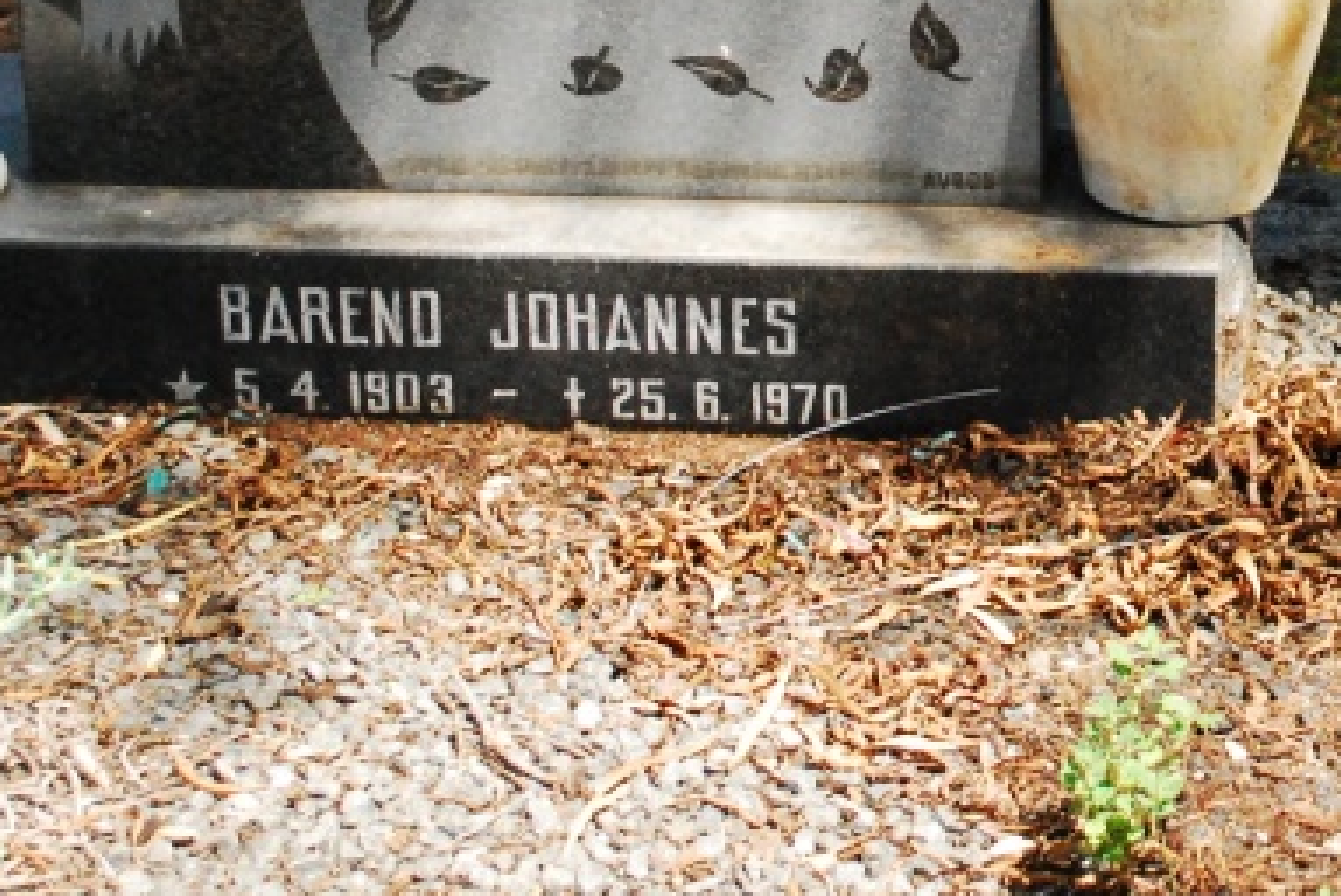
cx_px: 1422
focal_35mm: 116
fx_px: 4337
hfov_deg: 17.1
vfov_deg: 11.6
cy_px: -138
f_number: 4.8
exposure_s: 1/4000
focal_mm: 29
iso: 1600
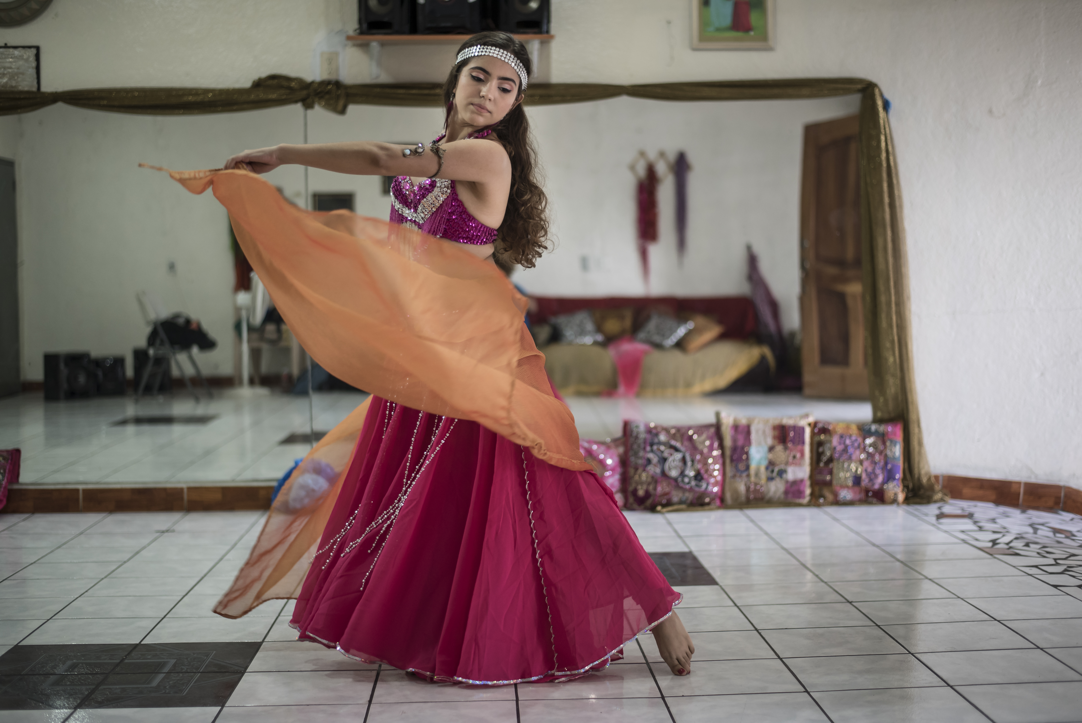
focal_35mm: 50
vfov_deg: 27.0
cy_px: 362
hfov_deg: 39.6
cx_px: 541
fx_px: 1503
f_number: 1.8
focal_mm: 50
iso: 1000
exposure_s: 1/200
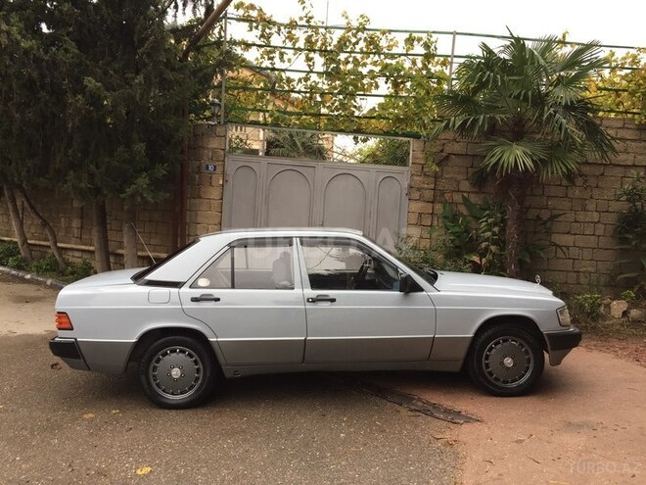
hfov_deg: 61.7
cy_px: 242
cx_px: 323
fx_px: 541
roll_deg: -4.2
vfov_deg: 48.2
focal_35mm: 29
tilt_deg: -0.3
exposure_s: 1/100
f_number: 2.2
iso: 40
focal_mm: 4.15
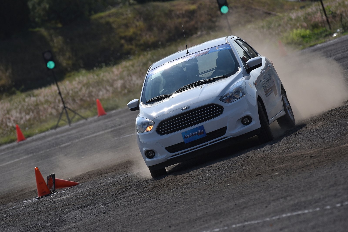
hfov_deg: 5.0
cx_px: 174
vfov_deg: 3.4
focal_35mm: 410
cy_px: 116
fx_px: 3965
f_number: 7.1
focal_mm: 410
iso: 250
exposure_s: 1/3200
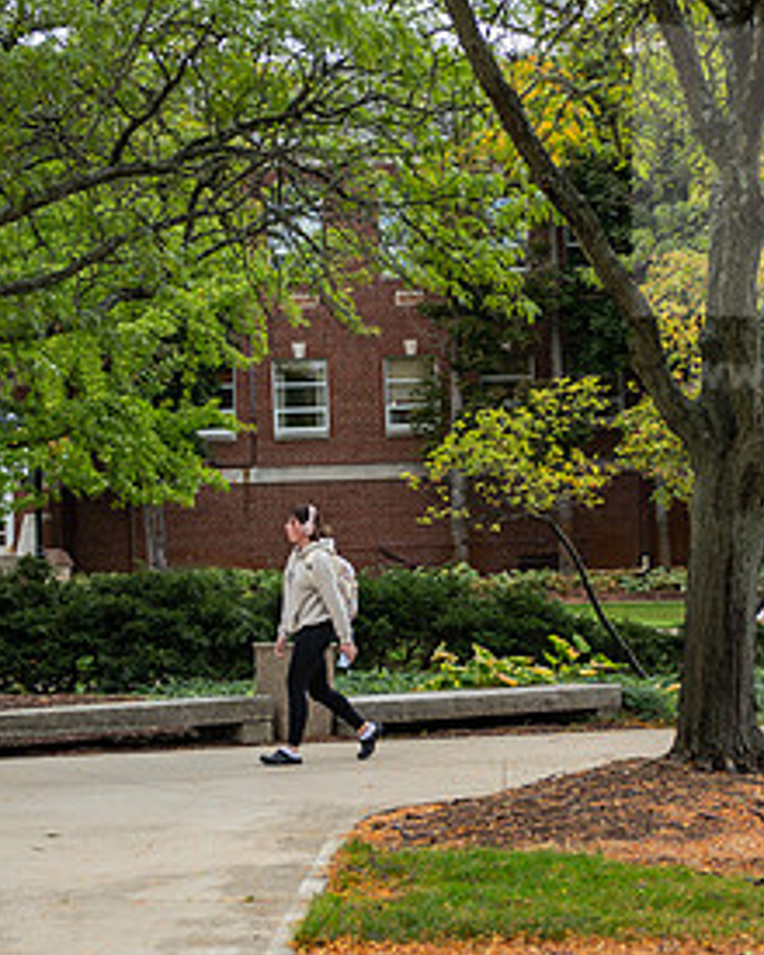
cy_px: 446
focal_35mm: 95
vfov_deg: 20.2
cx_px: 528
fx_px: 2685
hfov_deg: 16.1
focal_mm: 48
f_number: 2.8
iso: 64
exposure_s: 1/320
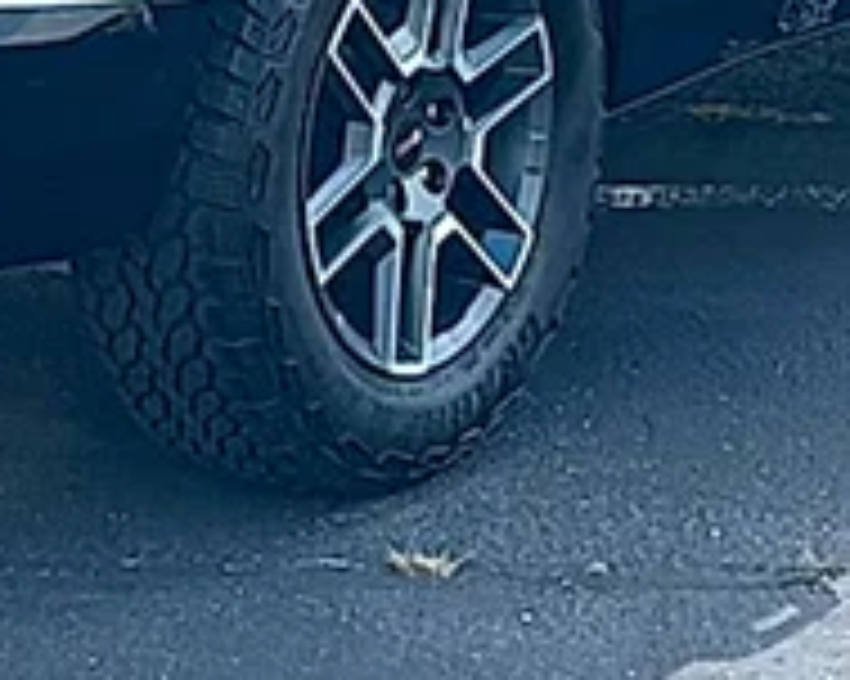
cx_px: 180
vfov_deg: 11.0
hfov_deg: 14.3
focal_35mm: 134
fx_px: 3369
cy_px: -372
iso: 80
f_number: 1.78
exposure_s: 1/3497
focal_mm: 6.86
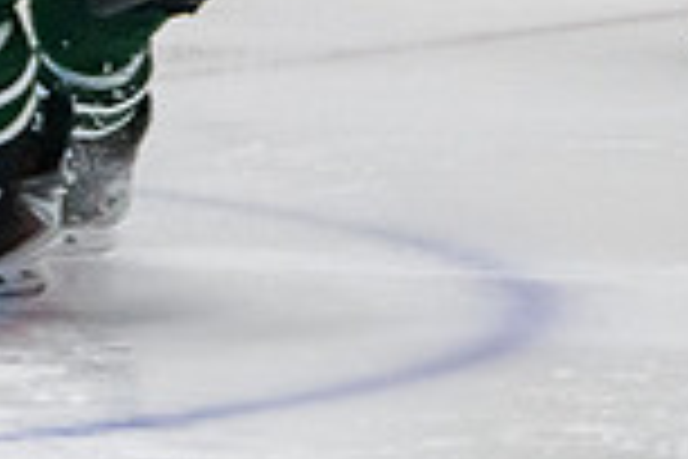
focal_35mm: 706
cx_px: -595
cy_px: -533
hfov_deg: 2.9
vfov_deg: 1.9
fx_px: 13491
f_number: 3.2
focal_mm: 130
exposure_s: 1/640
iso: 2000
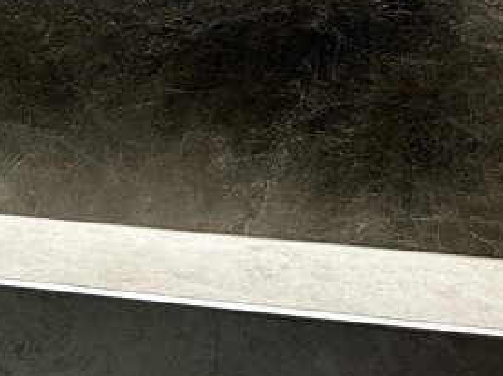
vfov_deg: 15.3
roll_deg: +0.0
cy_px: -24
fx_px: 1364
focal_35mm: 94
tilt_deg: -8.8
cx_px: -89
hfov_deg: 19.7
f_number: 1.5
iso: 100
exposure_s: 1/50
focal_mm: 5.7
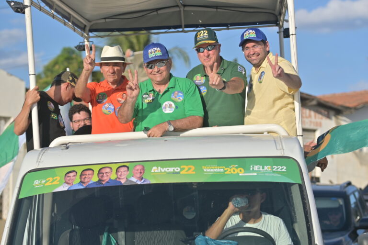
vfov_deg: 12.7
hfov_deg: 18.9
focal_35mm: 108
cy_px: 122
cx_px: 184
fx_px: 1104
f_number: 2.8
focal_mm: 72
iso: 100
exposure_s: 1/4000
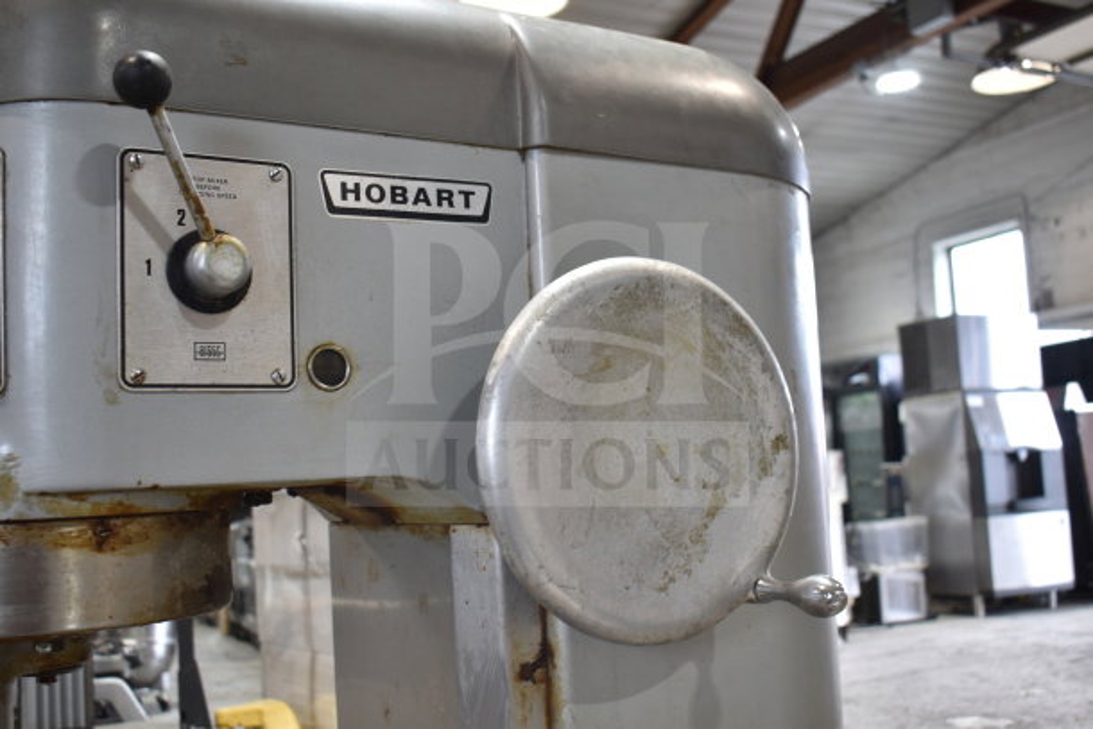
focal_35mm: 39
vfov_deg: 34.2
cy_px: 364
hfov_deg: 49.5
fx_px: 1184
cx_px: 546
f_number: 4
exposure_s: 1/40
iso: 200
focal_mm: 26
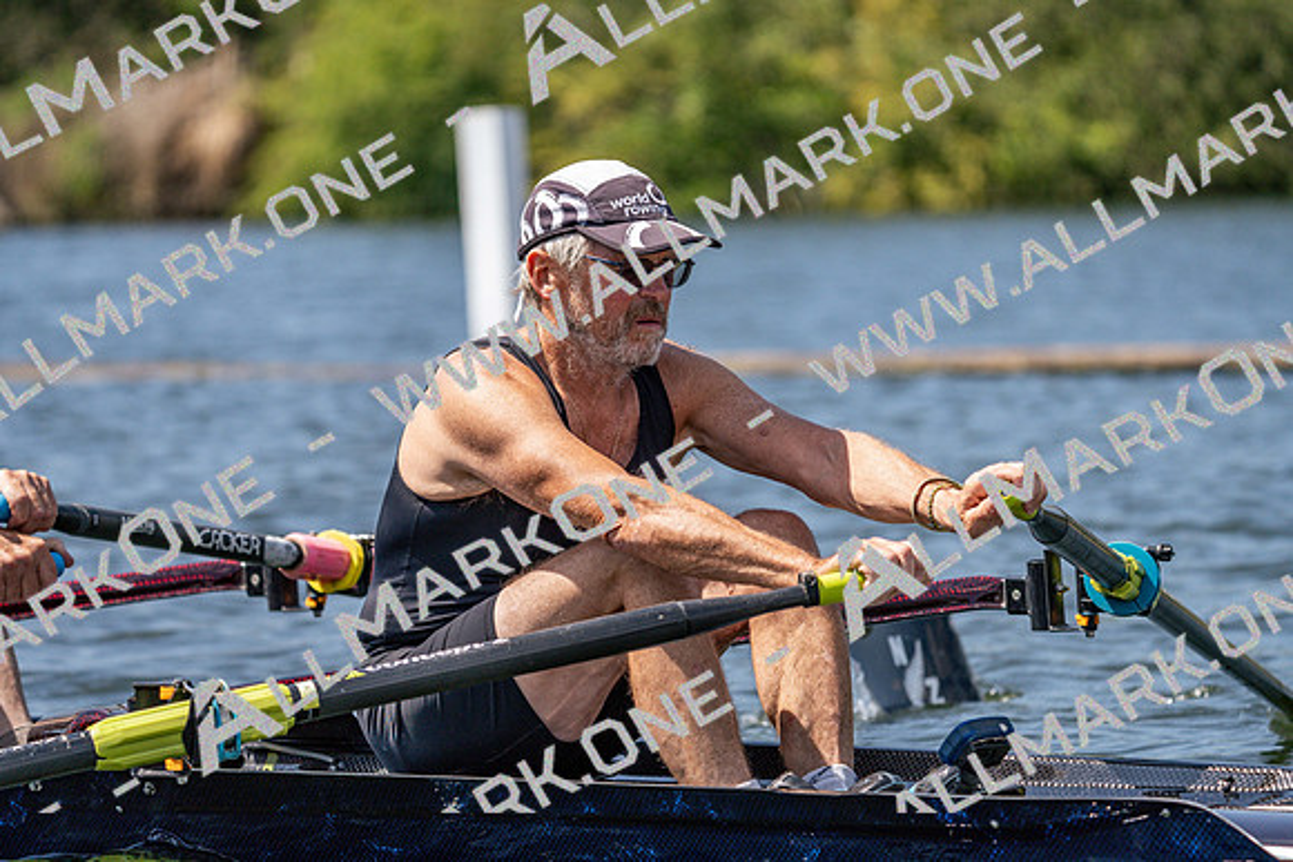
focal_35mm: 248
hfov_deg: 8.3
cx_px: 646
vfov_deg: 5.5
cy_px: 431
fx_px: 8909
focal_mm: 248
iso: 320
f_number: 5.6
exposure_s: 1/2000
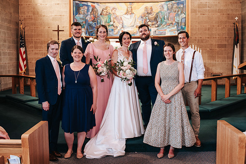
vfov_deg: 34.5
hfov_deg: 50.0
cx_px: 123
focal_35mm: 39
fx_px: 264
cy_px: 77
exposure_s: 1/125
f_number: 3.2
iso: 1000
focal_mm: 35
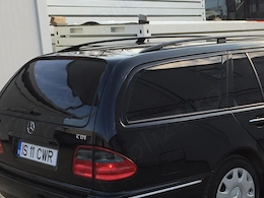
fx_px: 511
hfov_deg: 28.1
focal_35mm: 67
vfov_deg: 21.7
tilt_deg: -13.4
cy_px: 147
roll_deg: +2.6
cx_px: 228
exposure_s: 1/258
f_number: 2.2
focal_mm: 4.15
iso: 32
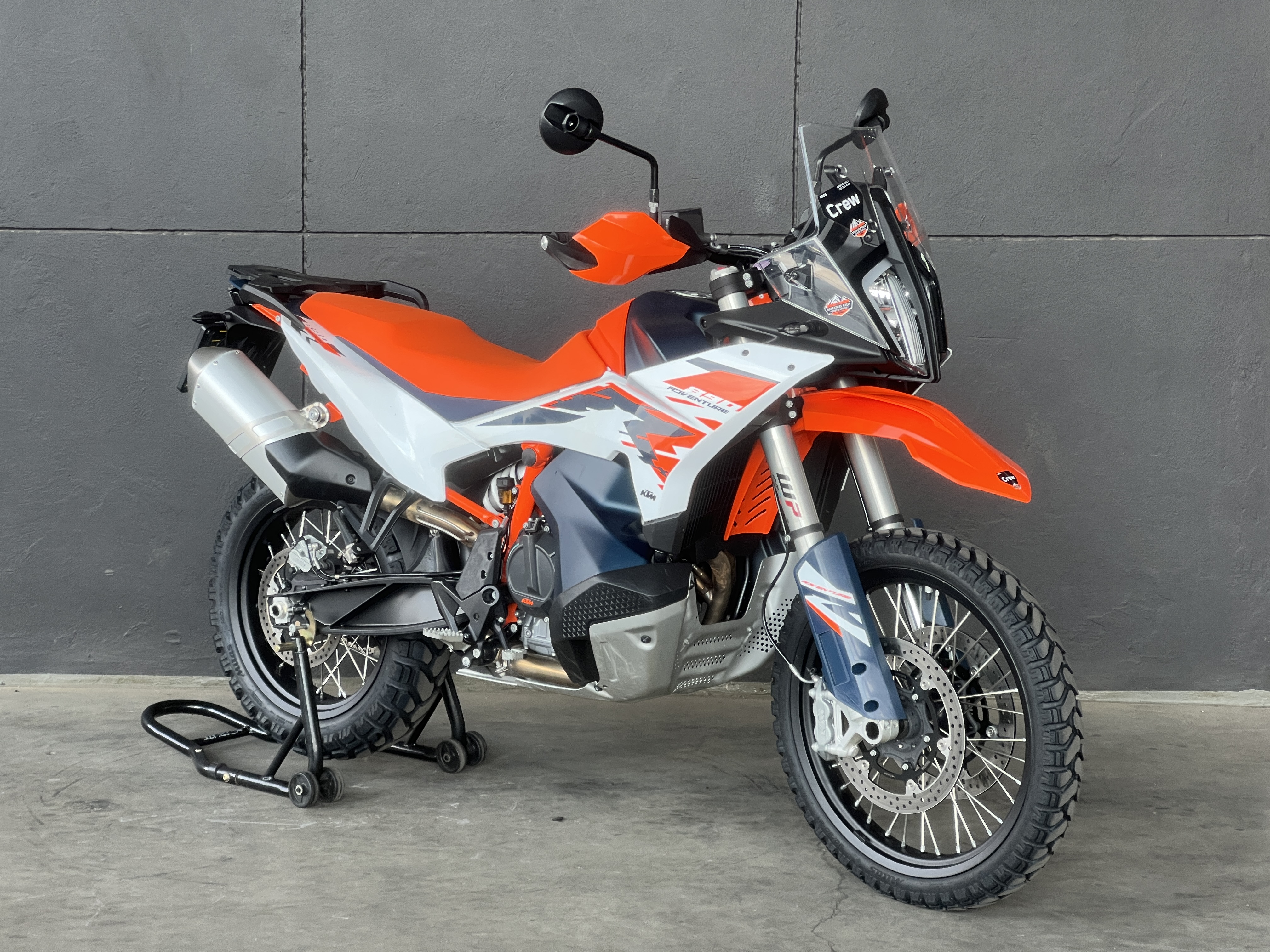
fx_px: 2825
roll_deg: -1.4
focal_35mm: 77
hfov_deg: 25.3
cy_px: 476
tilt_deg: -6.7
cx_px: 635
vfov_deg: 19.1
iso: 64
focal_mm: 9
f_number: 2.8
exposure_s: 1/99
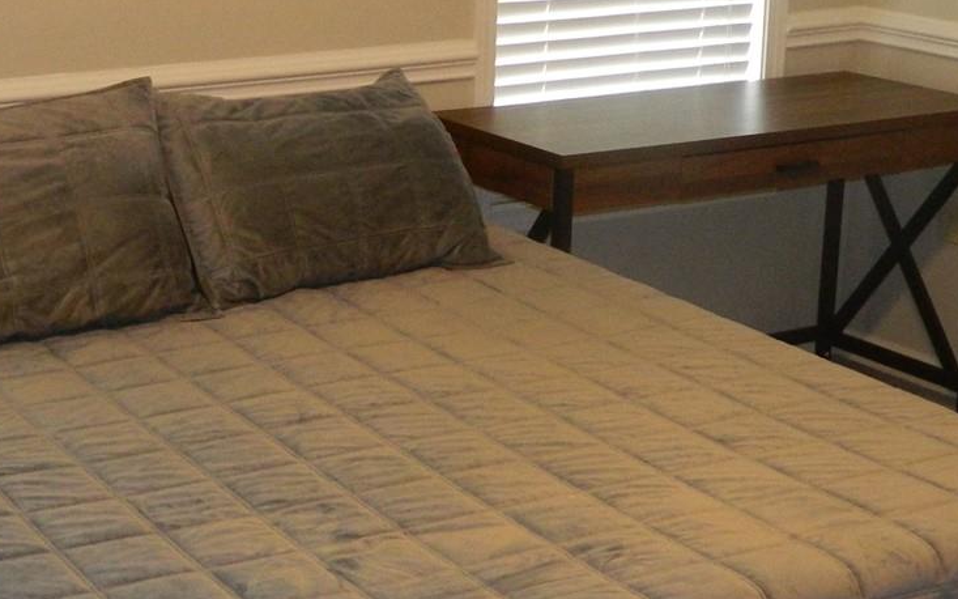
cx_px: 337
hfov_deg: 27.7
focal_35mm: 74
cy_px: 267
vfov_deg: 17.6
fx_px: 1932
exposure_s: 1/30
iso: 200
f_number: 3.1
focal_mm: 4.5
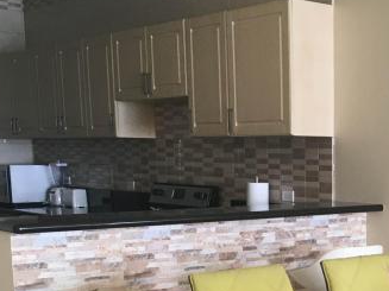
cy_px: 302
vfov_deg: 20.0
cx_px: 362
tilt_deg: -10.5
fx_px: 798
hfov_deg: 26.4
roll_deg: +0.0
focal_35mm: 71
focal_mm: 4.15
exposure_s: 1/30
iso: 40
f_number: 2.2
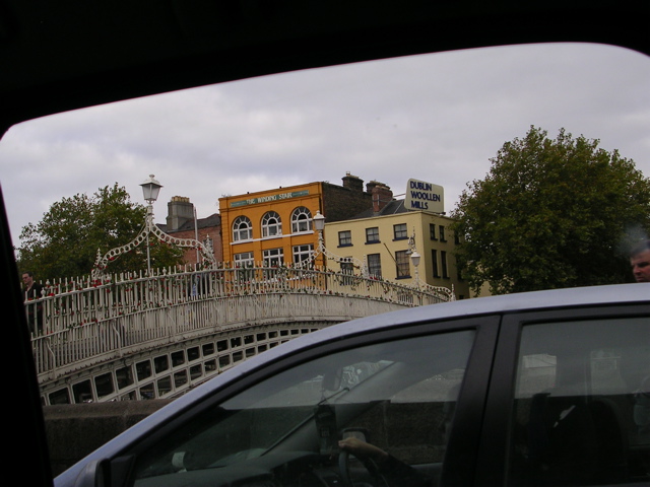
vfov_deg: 26.1
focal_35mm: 56
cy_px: 244
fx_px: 1052
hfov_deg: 34.3
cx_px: 325
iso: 50
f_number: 3.3
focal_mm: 8.5
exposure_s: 1/89.5
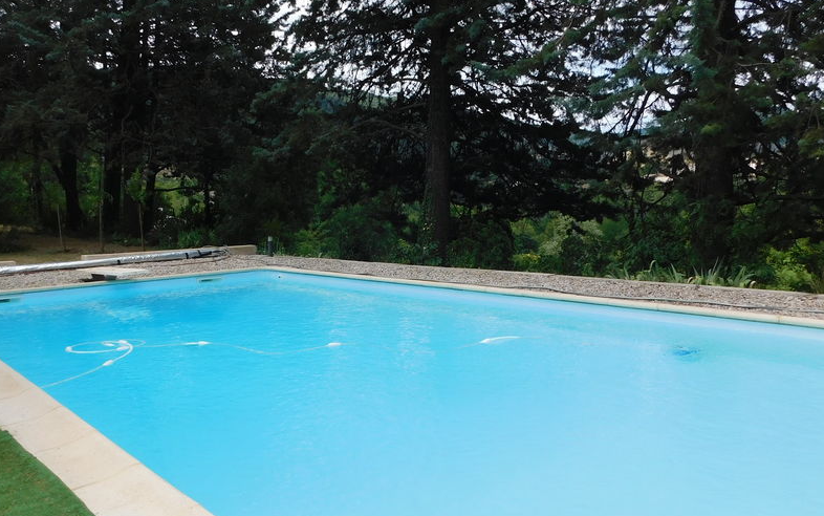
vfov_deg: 40.6
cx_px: 368
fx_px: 696
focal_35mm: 31
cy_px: 254
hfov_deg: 61.1
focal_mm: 4
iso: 125
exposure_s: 1/1250
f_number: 3
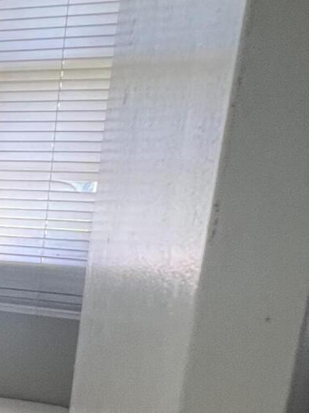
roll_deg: +2.9
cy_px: 339
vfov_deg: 35.5
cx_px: -230
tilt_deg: -15.8
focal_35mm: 52
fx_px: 619
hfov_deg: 20.7
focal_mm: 1.57
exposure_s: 1/60
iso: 160
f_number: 1.8
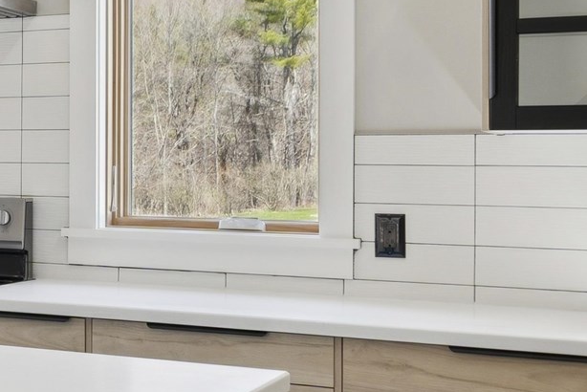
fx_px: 1305
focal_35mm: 80
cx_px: -291
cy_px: 143
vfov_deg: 17.1
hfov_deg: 21.4
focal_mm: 16
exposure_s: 1/10
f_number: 7.1
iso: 160
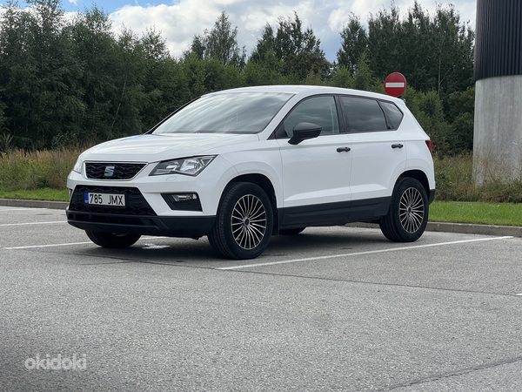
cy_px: 196
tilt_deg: -1.1
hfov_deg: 25.3
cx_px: 261
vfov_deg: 19.1
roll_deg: -1.9
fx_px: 1161
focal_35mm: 77
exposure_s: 1/435
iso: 32
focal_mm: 9
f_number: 2.8
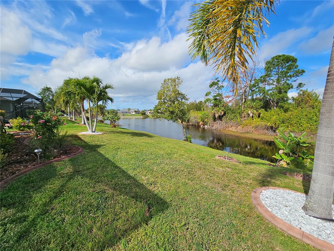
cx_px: 167
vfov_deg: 89.9
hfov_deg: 106.2
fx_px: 125
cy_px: 126
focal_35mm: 13
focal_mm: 2.2
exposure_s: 1/3569
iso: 50
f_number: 2.2
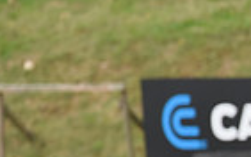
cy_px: 215
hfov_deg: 1.3
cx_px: 438
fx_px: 11433
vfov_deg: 0.8
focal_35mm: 1672
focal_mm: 400
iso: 1600
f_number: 6.3
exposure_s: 1/1000
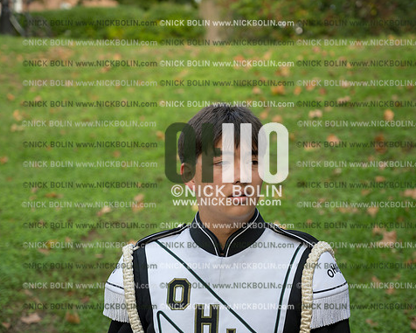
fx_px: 985
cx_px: 226
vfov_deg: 19.2
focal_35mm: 80
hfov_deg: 23.8
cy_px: 165
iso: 125
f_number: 4
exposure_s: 1/160
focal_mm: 70
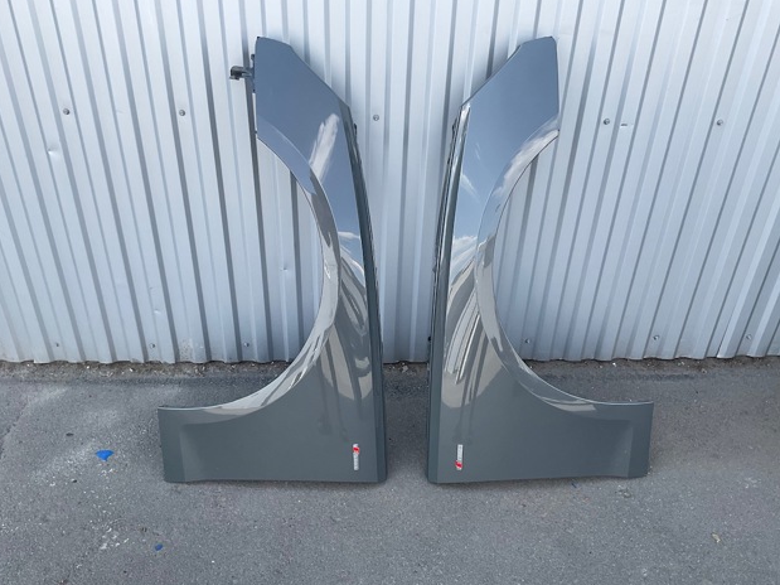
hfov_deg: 60.0
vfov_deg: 46.8
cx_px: 379
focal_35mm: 30
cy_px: 296
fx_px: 676
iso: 16
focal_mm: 3
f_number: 1.8
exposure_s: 1/391
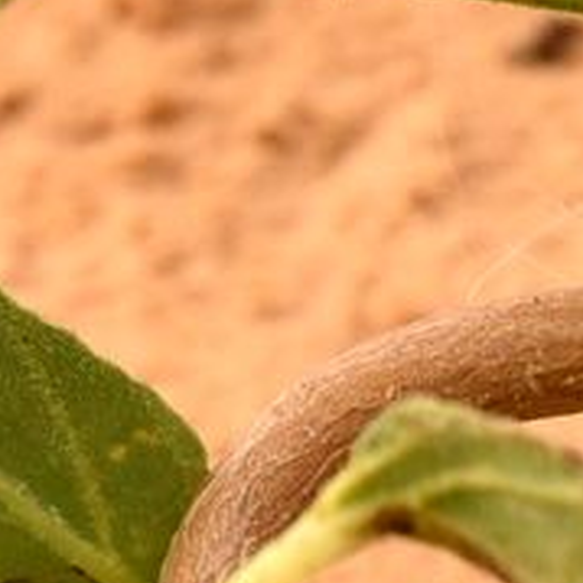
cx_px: 1853
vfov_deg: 3.5
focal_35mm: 499
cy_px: 747
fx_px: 9508
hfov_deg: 3.4
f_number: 10
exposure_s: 1/400
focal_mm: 50
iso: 250
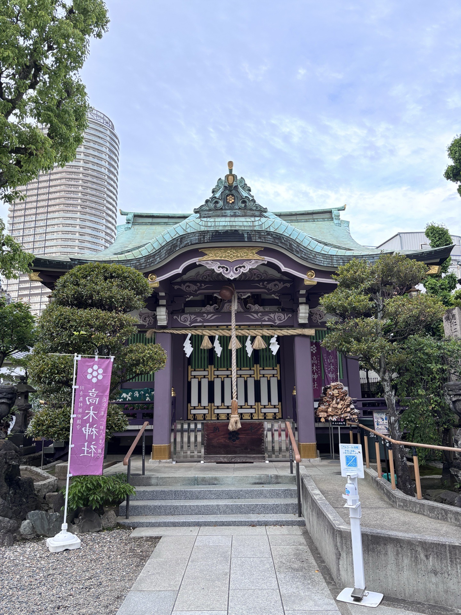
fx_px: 462
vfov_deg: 67.3
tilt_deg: +13.0
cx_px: 230
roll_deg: +0.0
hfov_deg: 53.1
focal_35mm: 26
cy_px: 308
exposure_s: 1/100
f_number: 1.6
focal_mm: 5.96
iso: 125
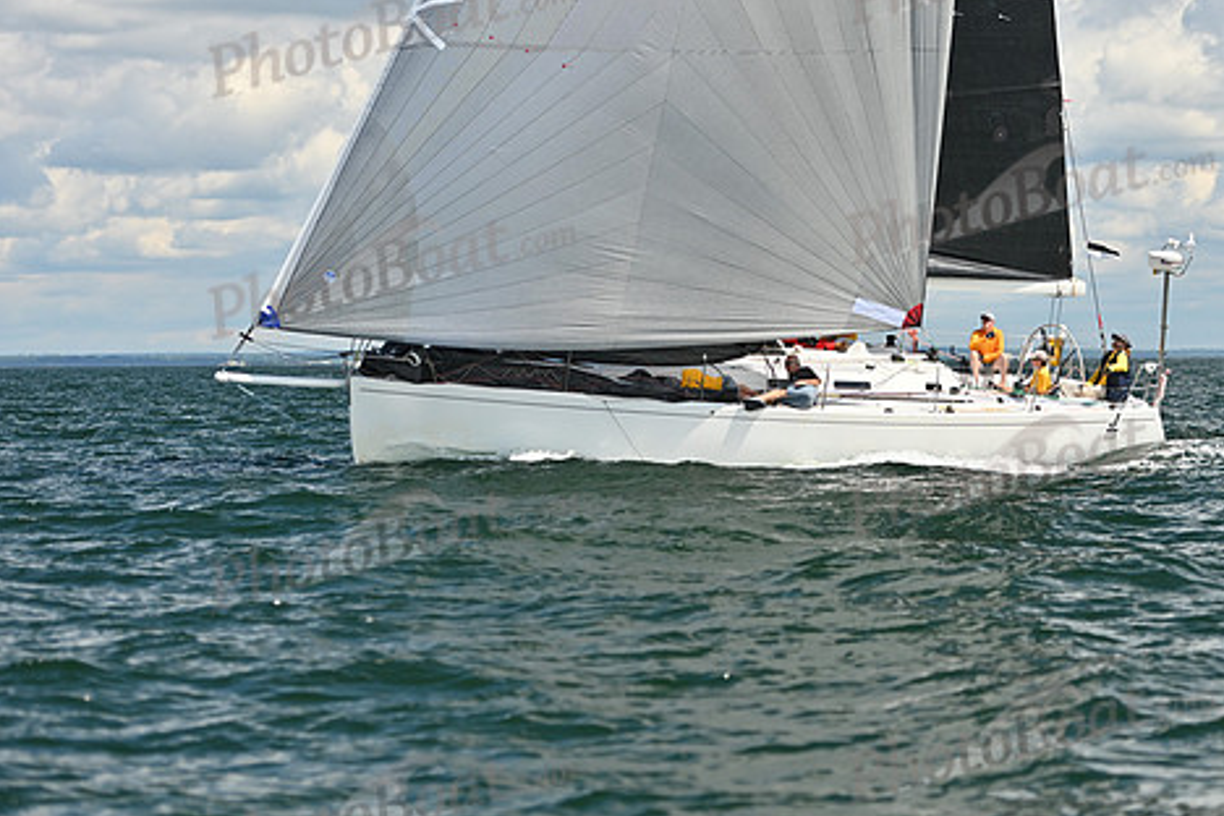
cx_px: 714
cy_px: 370
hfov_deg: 16.5
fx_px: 4216
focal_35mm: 124
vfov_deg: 11.1
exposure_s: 1/2000
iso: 250
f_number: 2.8
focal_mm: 100
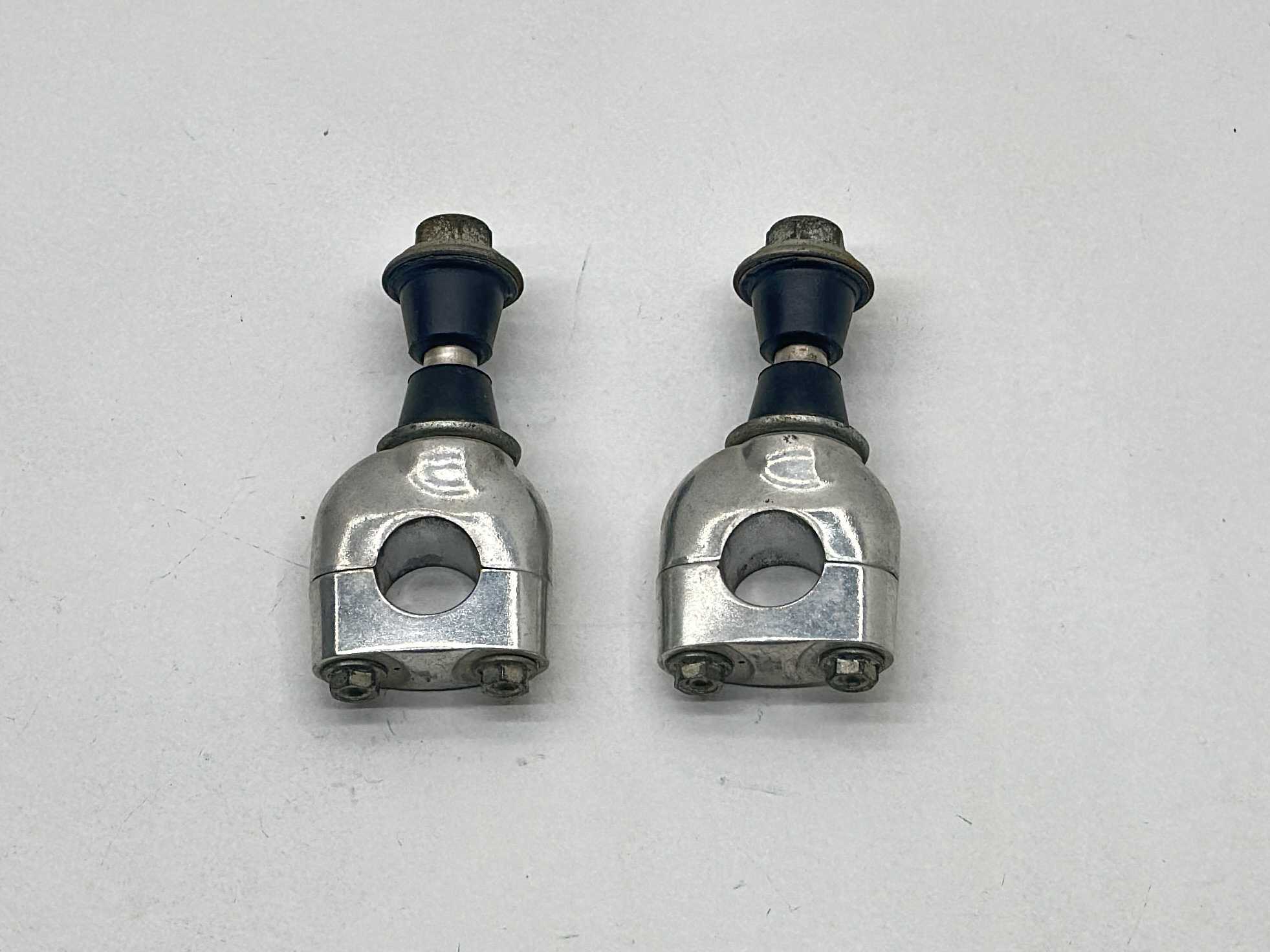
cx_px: 635
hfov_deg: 39.7
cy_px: 476
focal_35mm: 48
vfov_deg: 30.3
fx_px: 1761
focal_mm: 6.86
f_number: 1.78
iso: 80
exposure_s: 1/181
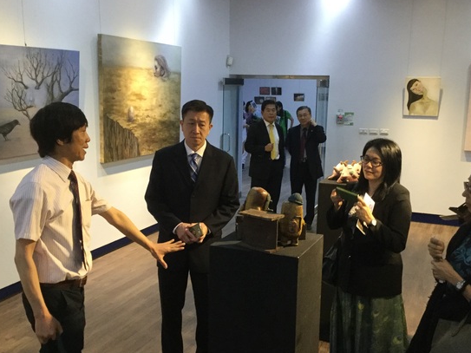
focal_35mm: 40
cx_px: 245
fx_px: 544
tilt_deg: -10.9
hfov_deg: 46.8
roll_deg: -0.6
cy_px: 189
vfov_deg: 35.9
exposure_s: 1/30
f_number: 2.4
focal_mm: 3.3
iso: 160
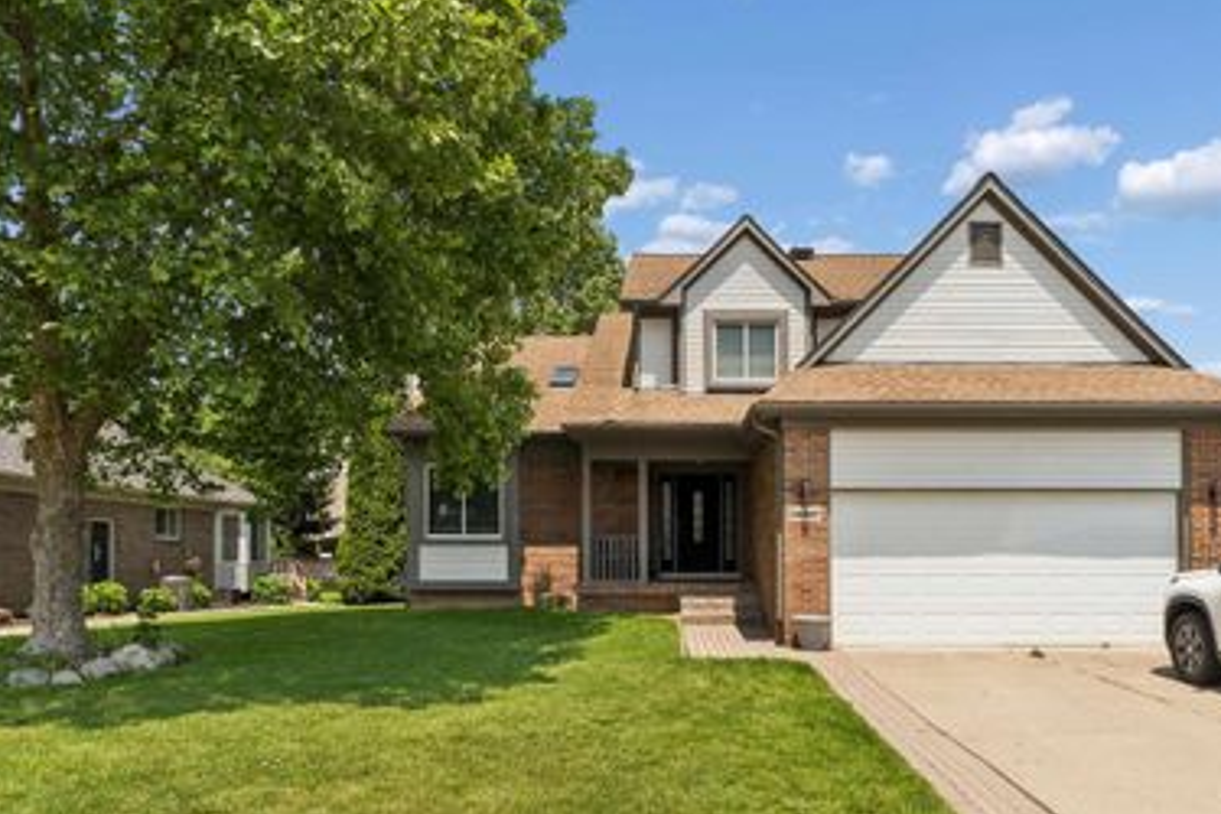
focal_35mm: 24
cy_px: 477
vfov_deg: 52.9
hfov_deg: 72.6
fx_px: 814
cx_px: 755
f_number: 14
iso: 400
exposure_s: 1/250
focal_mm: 18
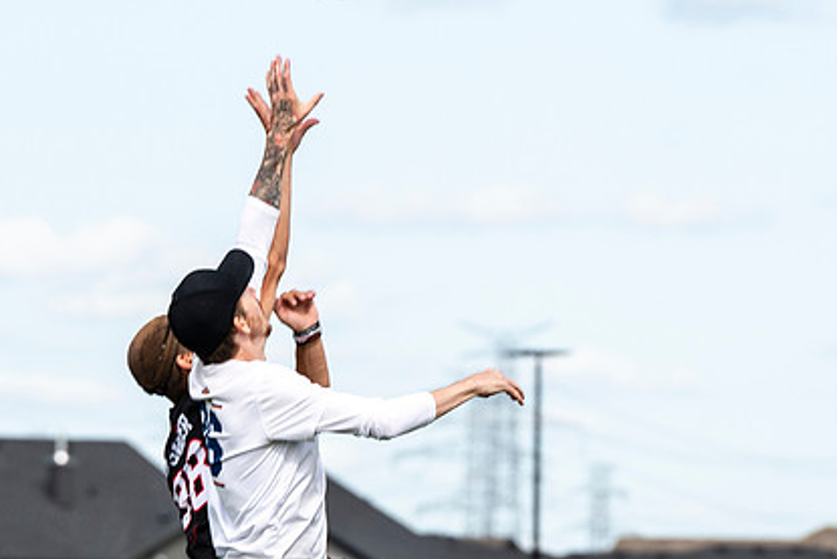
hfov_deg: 3.8
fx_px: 12466
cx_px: 268
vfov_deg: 2.6
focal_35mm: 536
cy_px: 225
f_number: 6.3
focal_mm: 200
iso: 280
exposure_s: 1/1000
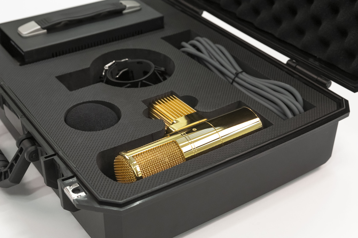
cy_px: 119
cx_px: 179
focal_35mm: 56
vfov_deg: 24.2
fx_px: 556
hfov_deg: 35.7
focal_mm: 56
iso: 8000
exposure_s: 1/125
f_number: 10
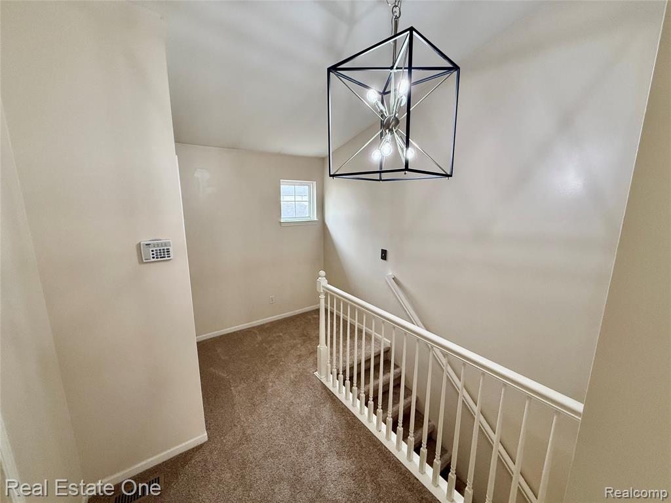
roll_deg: -0.3
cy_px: 252
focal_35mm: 14
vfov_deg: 85.7
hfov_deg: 102.1
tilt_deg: -11.1
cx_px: 336
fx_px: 271
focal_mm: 2.22
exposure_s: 1/120
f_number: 2.2
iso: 320
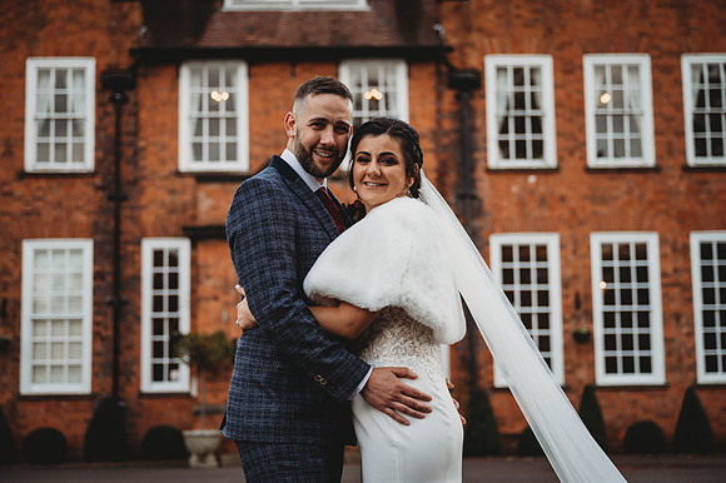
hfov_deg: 33.8
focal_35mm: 59
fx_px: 1196
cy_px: 242
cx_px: 363
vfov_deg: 22.8
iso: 100
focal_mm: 57
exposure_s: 1/400
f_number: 2.8
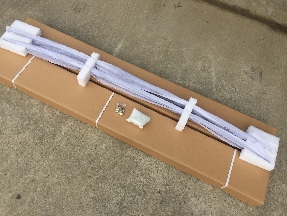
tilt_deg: -62.6
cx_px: 144
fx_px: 240
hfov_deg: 61.7
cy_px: 108
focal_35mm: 29
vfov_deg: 48.2
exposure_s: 1/942
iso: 32
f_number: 2.2
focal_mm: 4.15
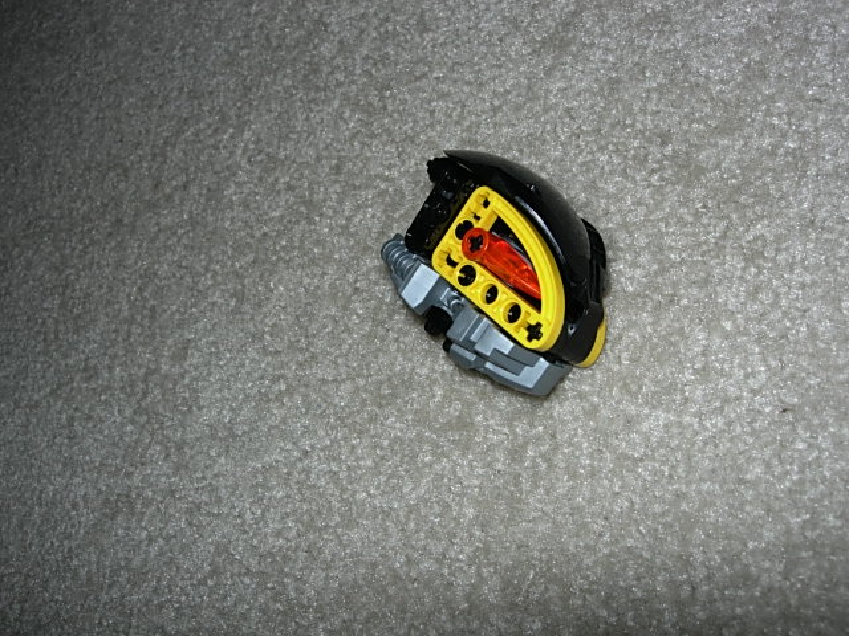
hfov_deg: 49.0
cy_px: 318
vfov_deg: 37.7
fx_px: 932
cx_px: 424
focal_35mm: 38
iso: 79
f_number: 4.8
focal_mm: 7.8
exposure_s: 1/64
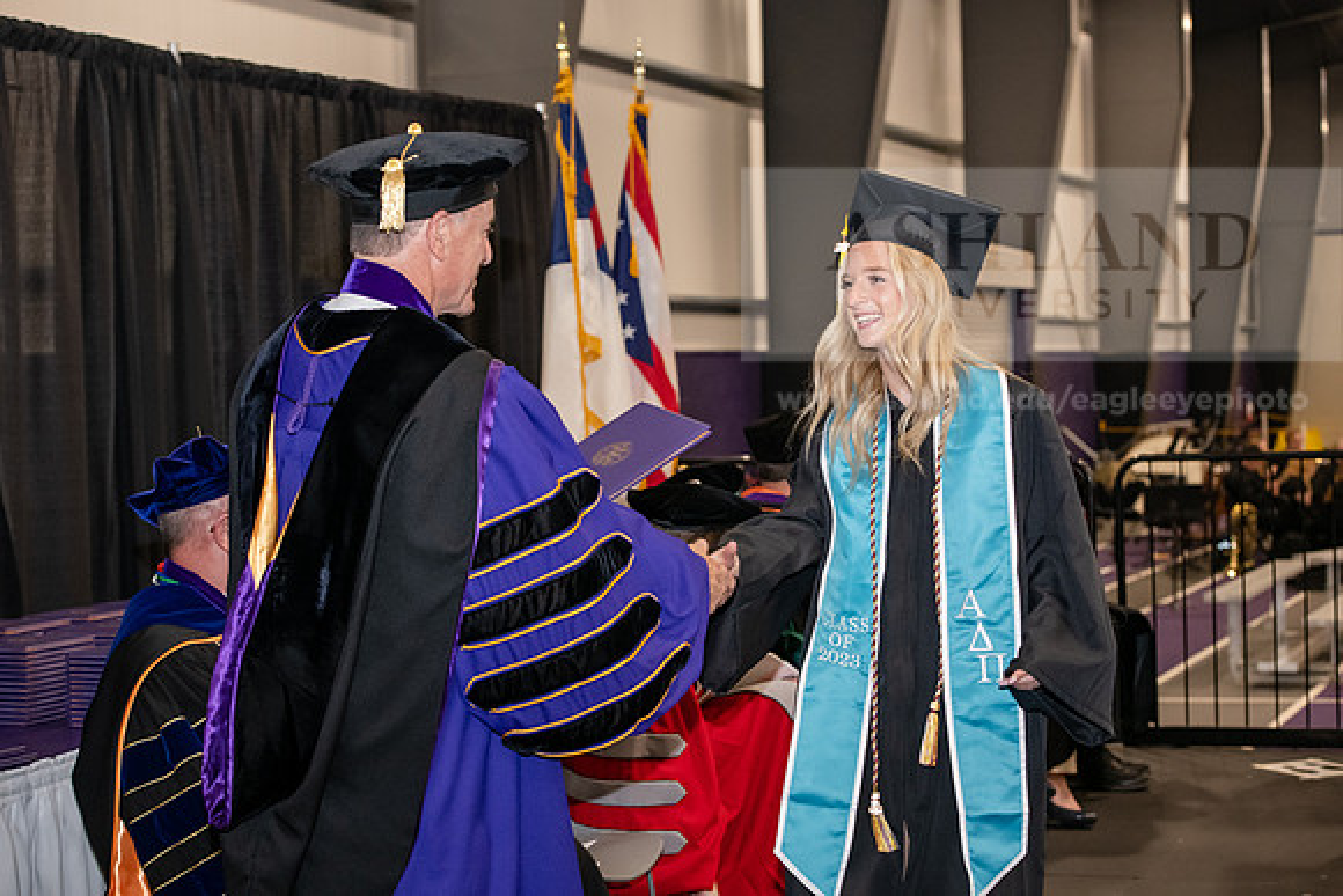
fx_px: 2612
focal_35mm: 70
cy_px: 448
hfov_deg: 28.8
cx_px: 672
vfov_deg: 19.5
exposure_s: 1/200
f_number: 5
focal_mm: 70
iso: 2500
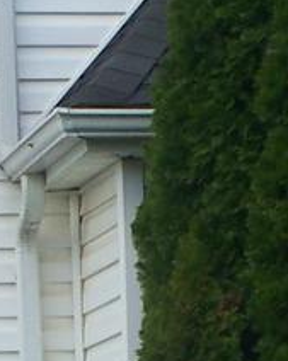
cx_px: 72
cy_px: 370
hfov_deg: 4.5
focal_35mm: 340
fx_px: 3630
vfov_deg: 5.7
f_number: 2.8
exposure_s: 1/320
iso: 64
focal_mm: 7.54
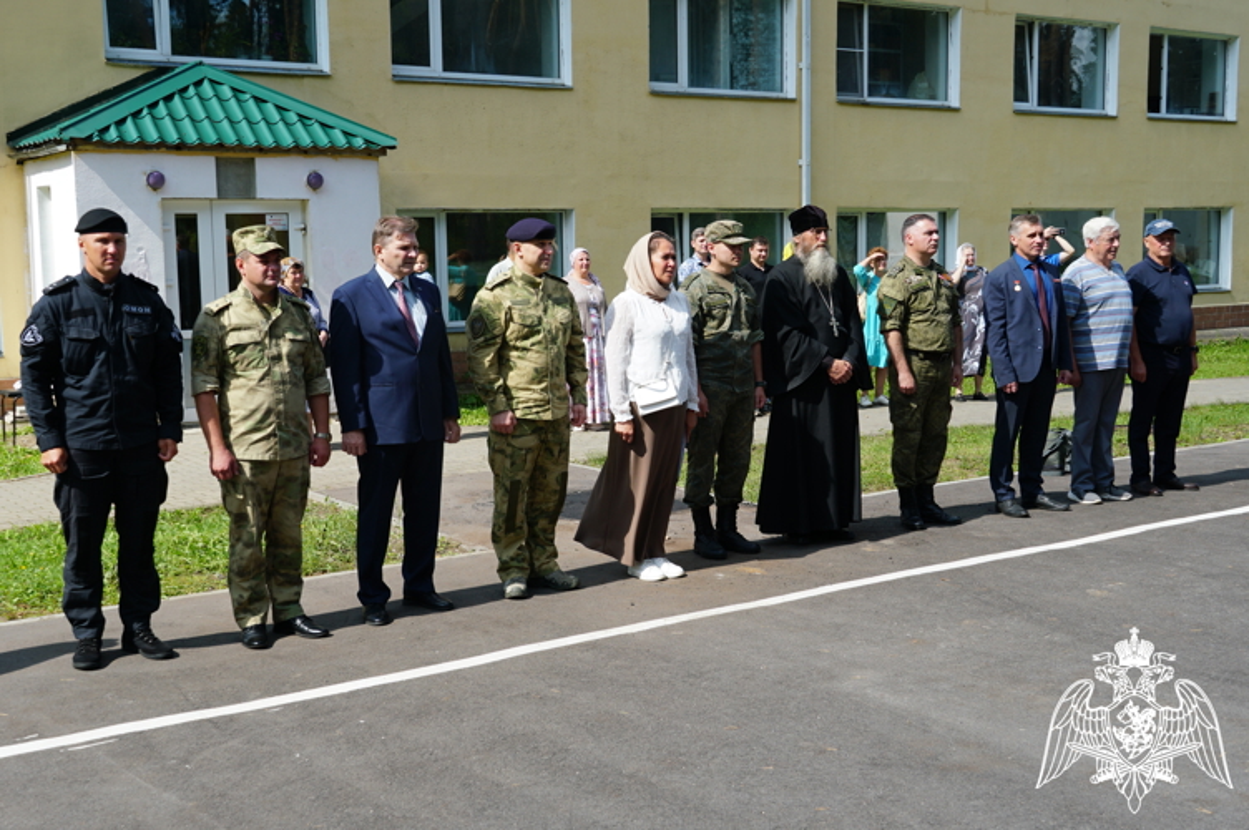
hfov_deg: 43.6
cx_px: 624
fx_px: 1560
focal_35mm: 45
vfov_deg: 29.8
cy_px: 415
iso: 100
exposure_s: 1/125
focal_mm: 30
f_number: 9
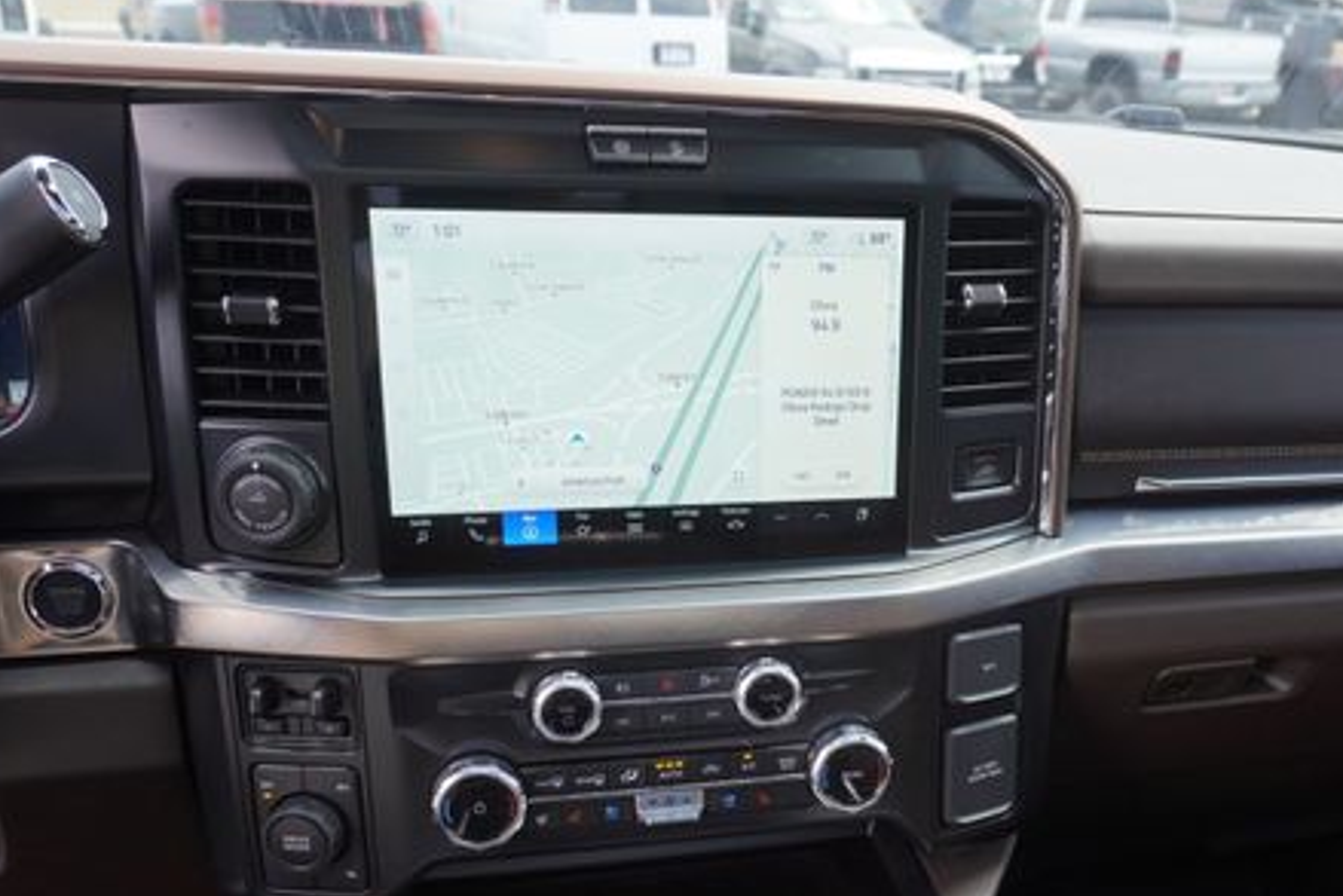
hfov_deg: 53.7
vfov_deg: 37.4
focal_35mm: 35
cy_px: 612
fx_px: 1306
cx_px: 854
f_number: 4.5
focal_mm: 16
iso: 100
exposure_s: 1/80
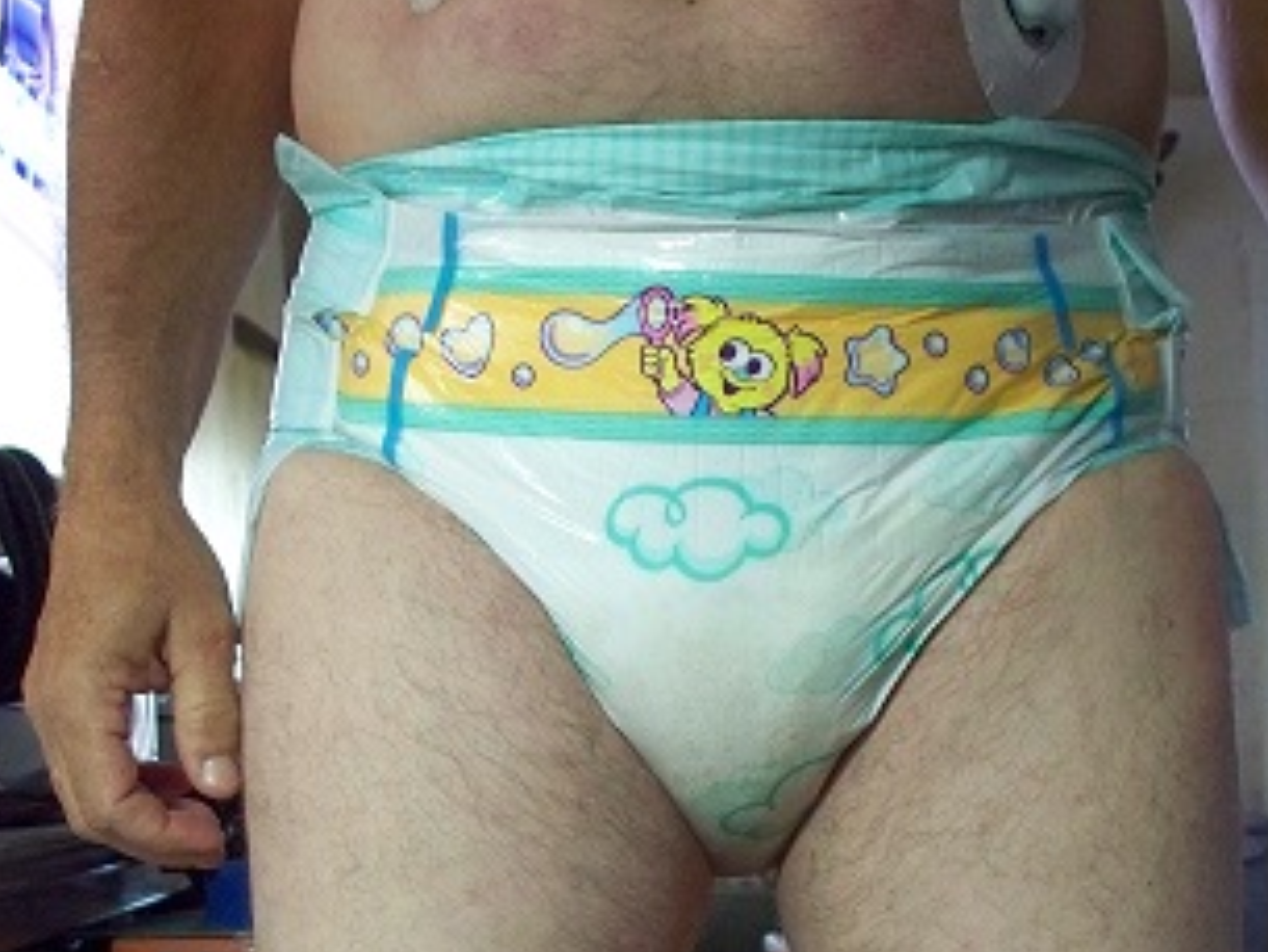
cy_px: 734
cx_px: 690
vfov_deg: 24.5
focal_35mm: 59
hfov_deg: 32.7
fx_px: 2162
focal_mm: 7.54
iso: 400
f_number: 2.8
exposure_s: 1/4
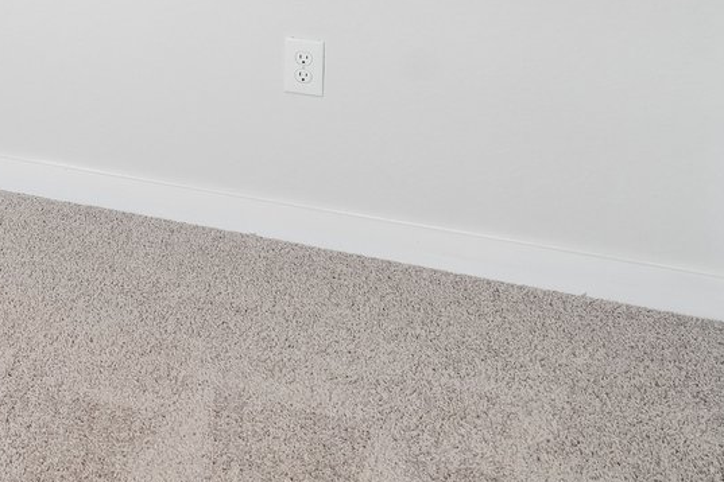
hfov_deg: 25.4
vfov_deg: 19.1
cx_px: -342
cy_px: -273
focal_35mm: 61
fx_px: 1227
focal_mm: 16
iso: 400
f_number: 8
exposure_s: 1/20
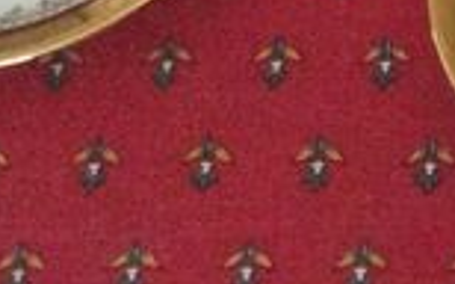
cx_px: 922
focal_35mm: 214
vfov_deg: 6.0
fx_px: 2652
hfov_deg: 9.2
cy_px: -302
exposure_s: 1/20
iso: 200
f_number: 2.4
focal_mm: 3.3
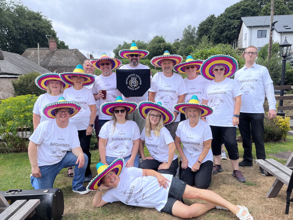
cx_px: 146
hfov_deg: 67.3
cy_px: 110
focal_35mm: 26
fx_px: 220
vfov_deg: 53.1
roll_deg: -0.3
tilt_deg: -8.4
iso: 50
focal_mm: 5.1
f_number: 1.6
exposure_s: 1/2179
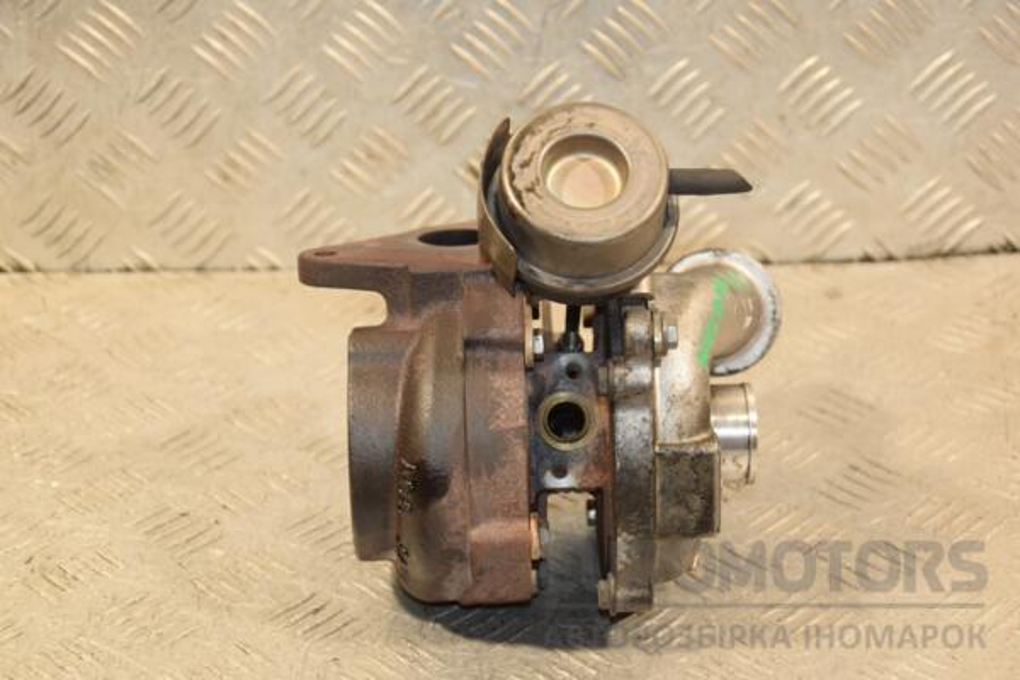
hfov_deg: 27.0
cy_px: 340
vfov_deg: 18.2
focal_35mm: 75
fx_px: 2125
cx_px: 510
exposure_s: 1/125
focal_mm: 50
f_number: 5
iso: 800
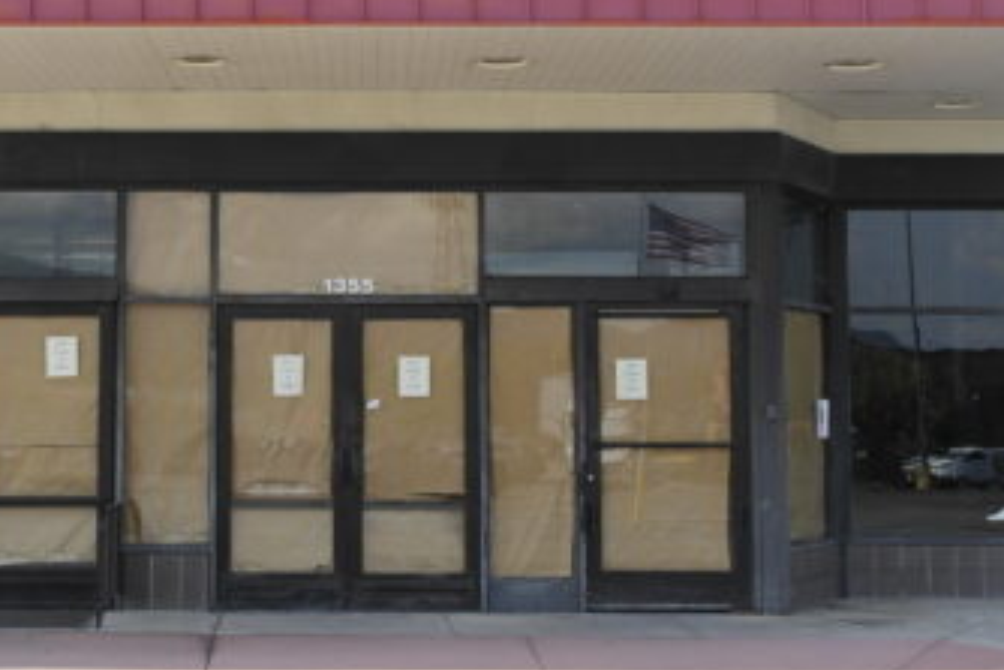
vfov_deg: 19.7
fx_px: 1925
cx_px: 310
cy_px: 231
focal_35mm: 69
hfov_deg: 29.0
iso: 100
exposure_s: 1/200
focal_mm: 20
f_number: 5.6
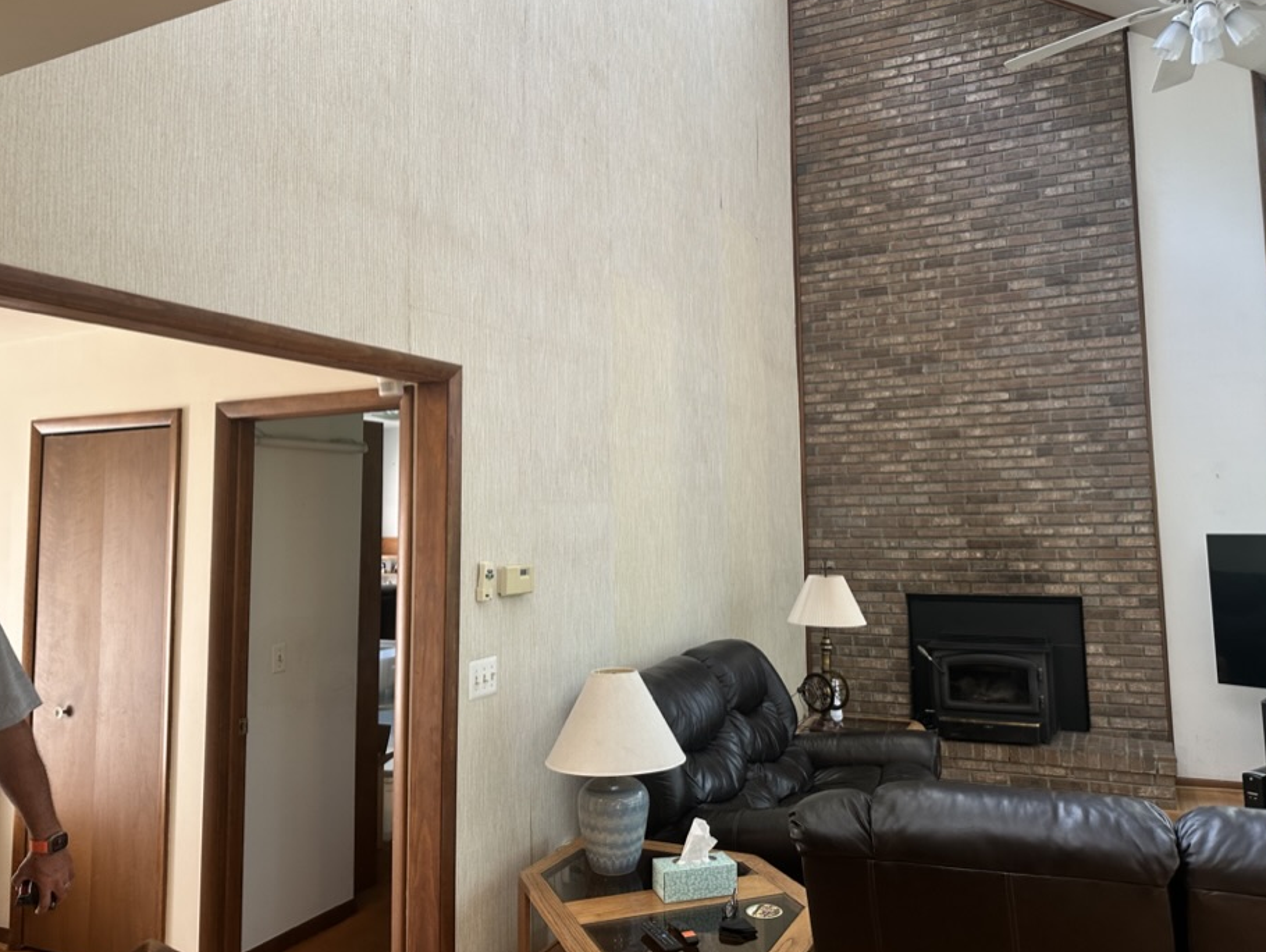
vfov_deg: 51.3
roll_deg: +2.7
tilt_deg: +5.3
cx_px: 641
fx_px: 988
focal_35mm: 27
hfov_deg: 65.3
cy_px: 428
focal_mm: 6.86
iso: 125
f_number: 1.78
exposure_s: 1/60
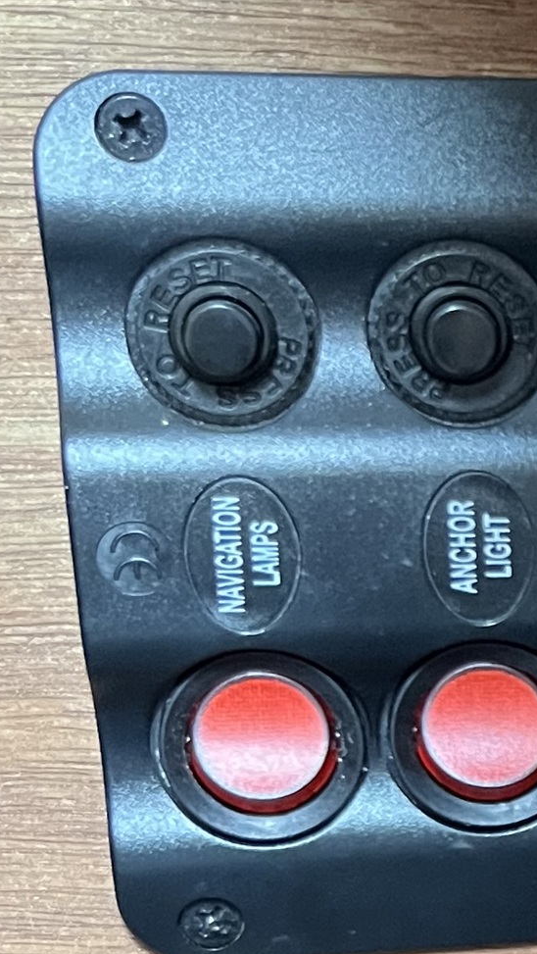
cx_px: 1137
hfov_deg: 11.1
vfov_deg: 21.3
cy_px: 935
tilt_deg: -22.6
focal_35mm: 97
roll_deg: -3.0
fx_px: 2453
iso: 640
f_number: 1.6
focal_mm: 5.1
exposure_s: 1/36
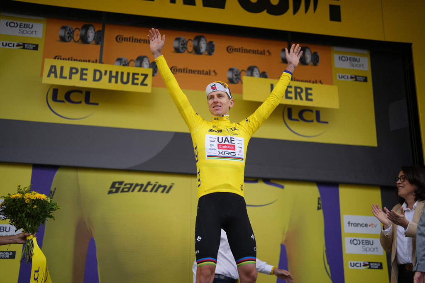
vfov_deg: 27.0
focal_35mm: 50
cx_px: 212
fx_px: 590
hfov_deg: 39.6
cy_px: 142
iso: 200
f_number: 1.3
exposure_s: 1/3200
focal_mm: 50
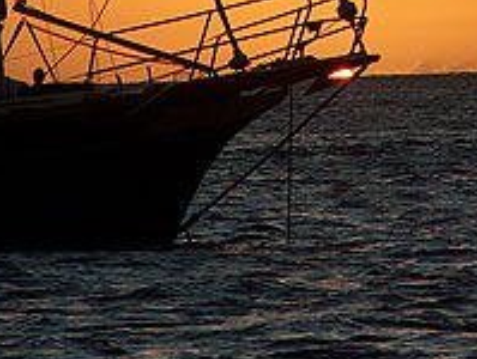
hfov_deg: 2.9
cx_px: 506
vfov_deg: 2.2
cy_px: 126
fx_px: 9263
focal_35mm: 671
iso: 100
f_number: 3.7
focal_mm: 61
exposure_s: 1/877
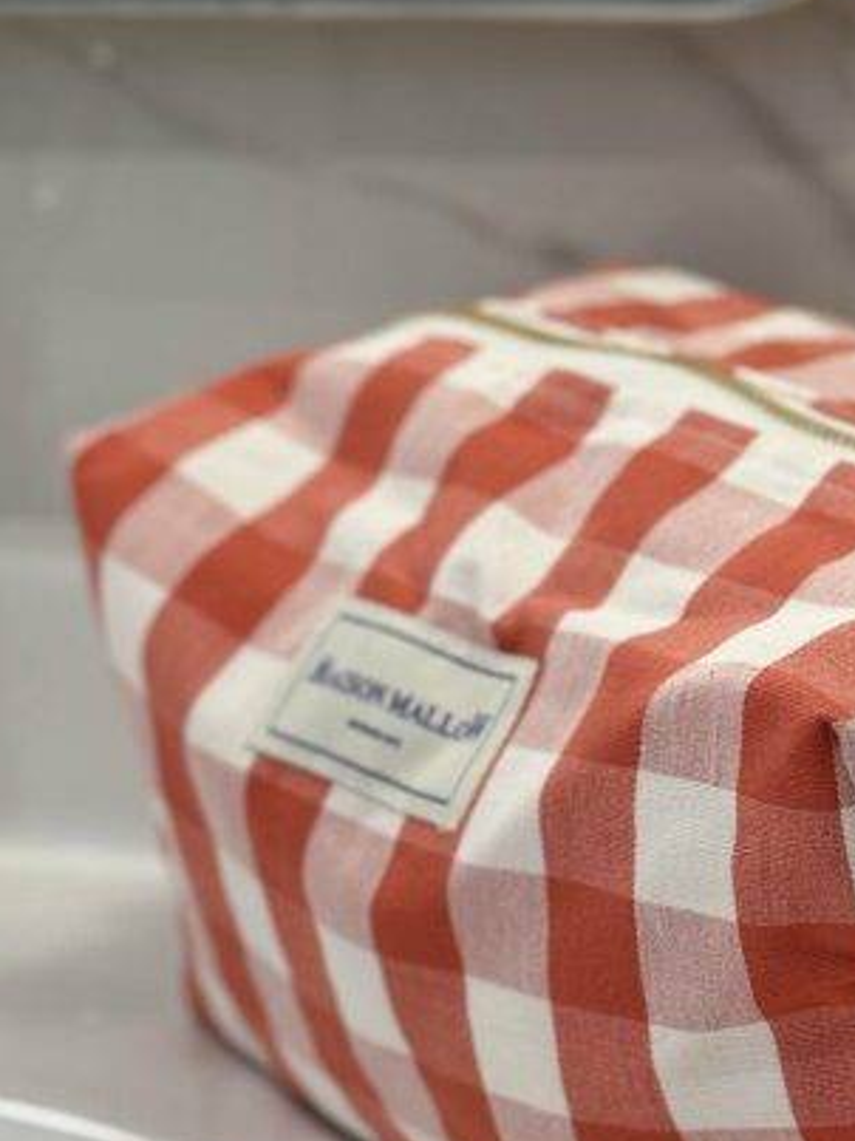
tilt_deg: -13.3
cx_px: 609
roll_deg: +1.3
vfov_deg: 16.1
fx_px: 4020
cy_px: 453
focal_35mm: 122
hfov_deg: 12.1
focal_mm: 6.76
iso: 100
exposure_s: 1/100
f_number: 1.78
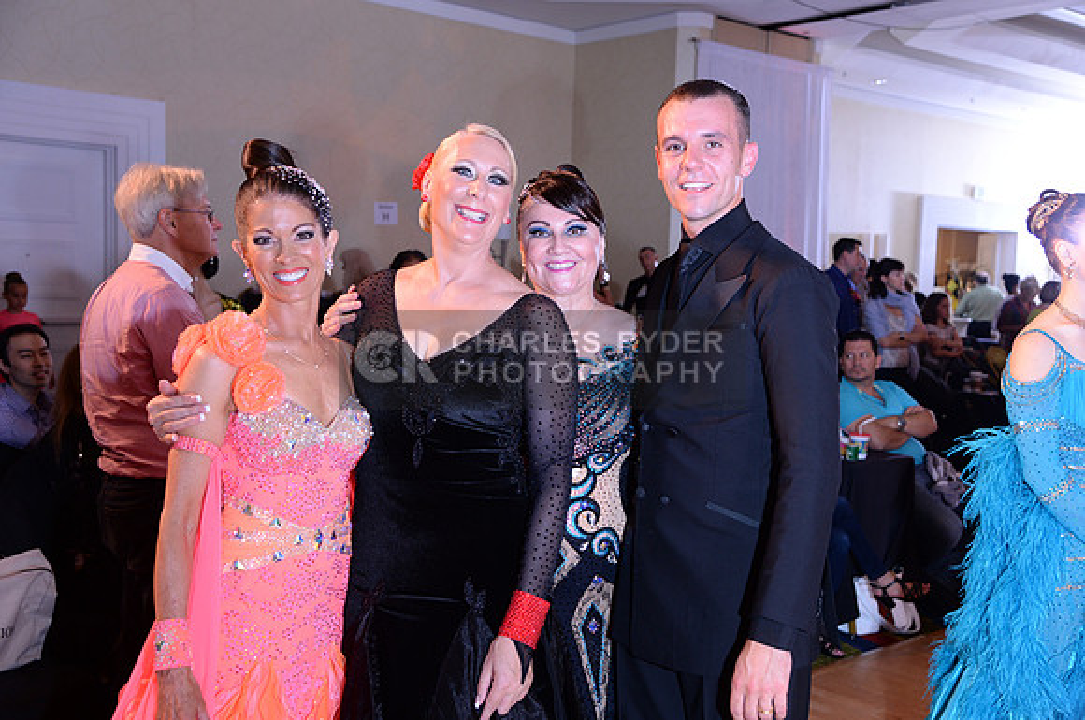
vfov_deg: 33.3
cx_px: 542
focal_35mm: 40
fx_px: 1204
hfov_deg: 48.5
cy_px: 360
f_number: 4.5
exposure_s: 1/250
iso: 1250
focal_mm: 40
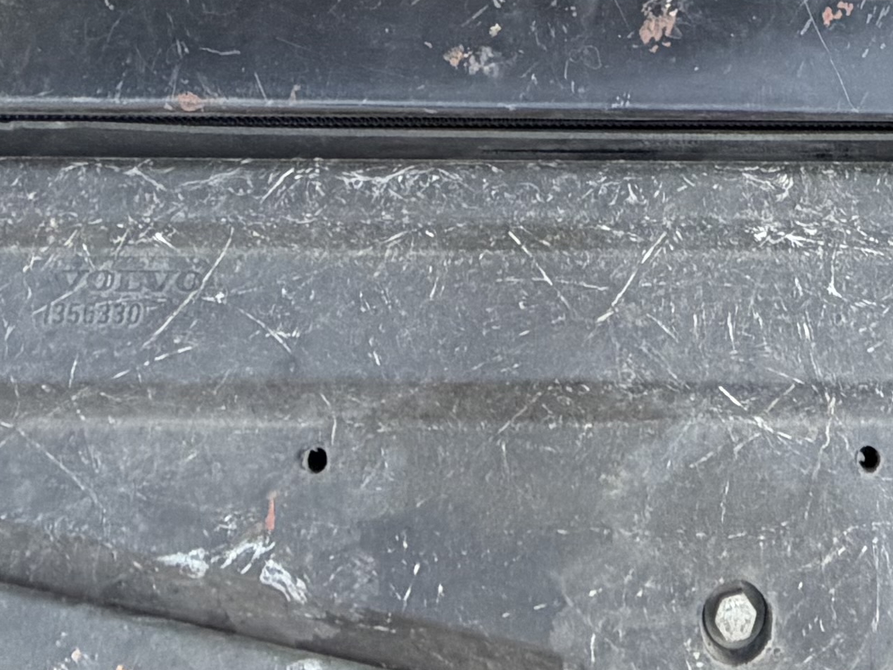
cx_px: 747
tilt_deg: -64.5
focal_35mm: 63
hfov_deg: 29.8
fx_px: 1625
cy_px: -530
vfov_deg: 18.4
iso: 200
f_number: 2.2
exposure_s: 1/121
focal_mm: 2.22
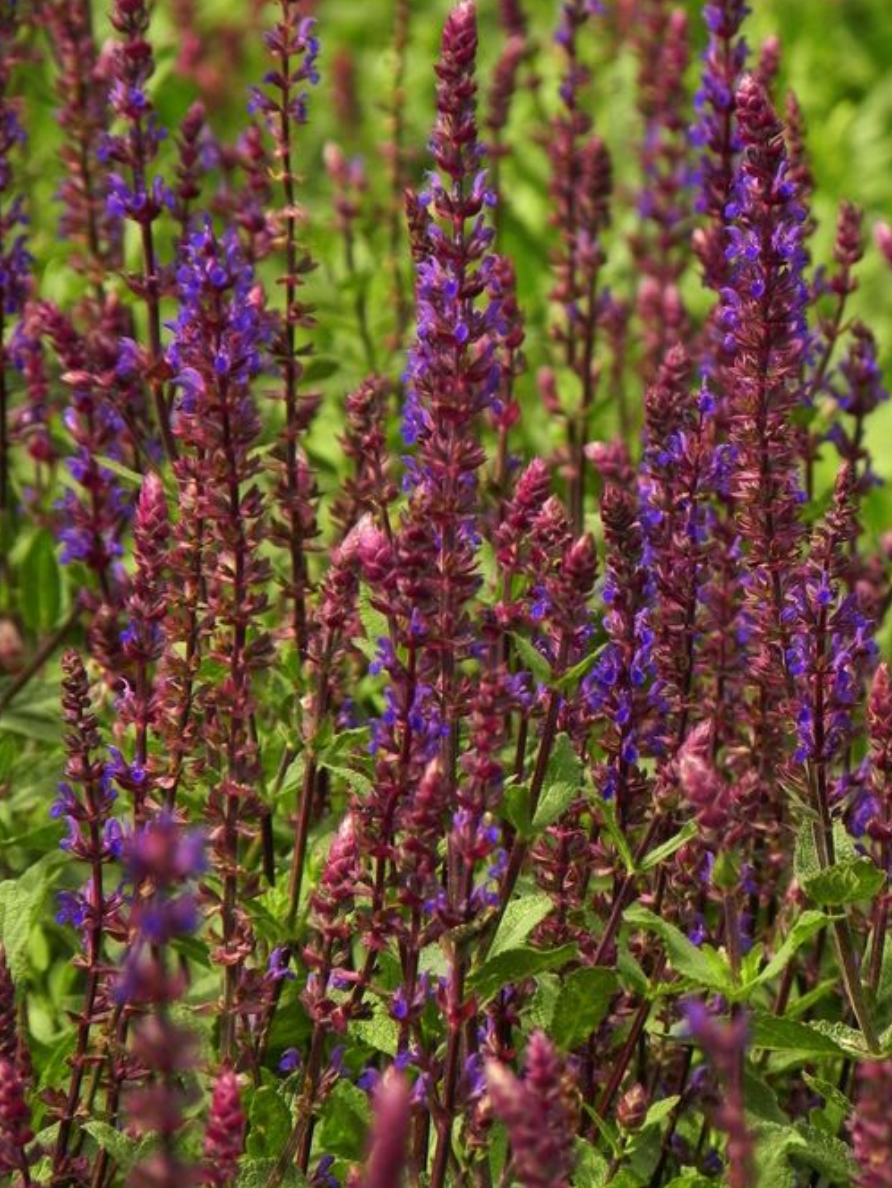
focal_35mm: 580
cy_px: 478
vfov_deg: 3.4
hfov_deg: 2.6
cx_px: 510
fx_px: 19908
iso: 160
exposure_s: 1/320
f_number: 5.6
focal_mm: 85.6
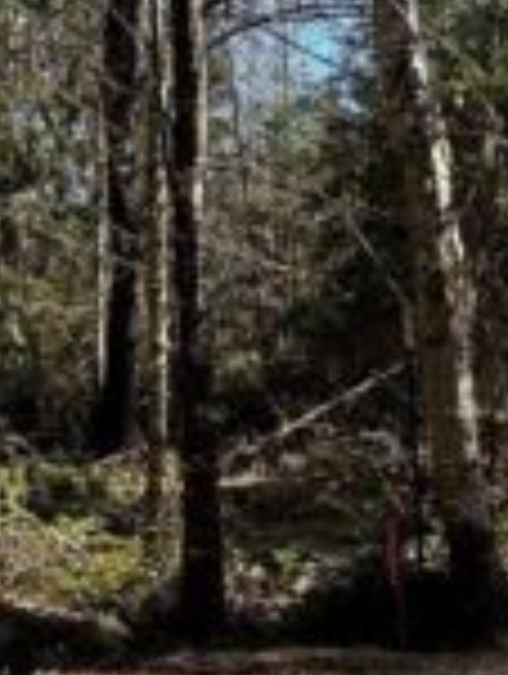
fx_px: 1658
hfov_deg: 17.4
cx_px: 315
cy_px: 596
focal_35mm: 85
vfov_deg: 22.5
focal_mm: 6.86
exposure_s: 1/1072
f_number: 1.78
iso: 80
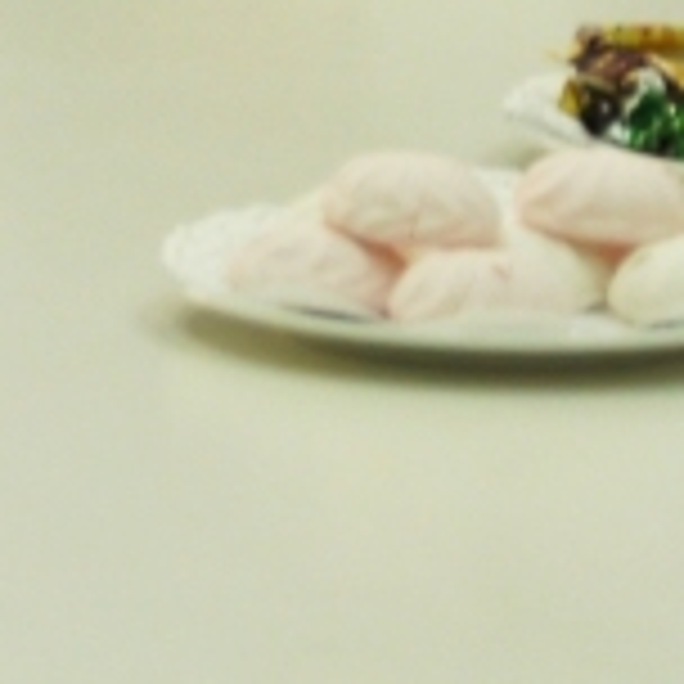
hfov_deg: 3.0
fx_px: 13011
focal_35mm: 582
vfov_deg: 3.0
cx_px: -576
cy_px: -796
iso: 1000
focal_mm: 68
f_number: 5.3
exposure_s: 1/125
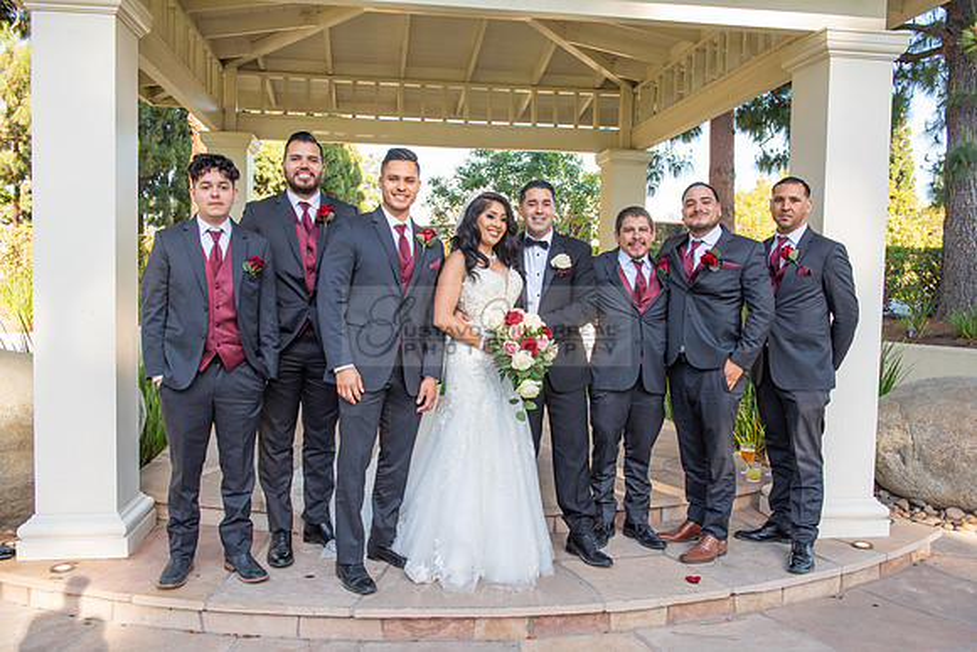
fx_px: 841
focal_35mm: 31
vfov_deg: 42.3
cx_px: 488
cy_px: 326
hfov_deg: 60.3
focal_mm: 31
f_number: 5.6
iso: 200
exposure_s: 1/160
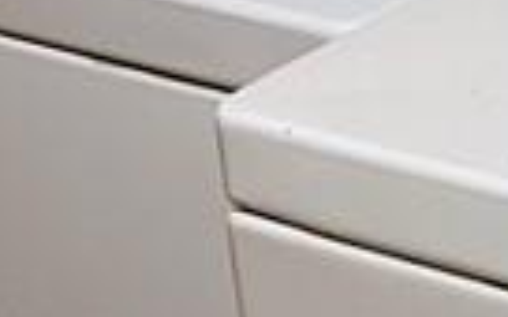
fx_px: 2866
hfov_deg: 9.5
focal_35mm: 207
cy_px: 179
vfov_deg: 6.3
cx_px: 979
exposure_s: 1/40
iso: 320
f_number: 1.8
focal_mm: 5.4
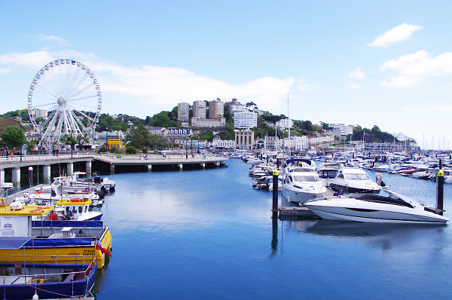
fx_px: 389
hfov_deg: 60.4
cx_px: 226
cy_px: 150
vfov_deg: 42.2
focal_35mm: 31
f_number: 11
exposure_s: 1/200
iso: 200
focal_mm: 21.25
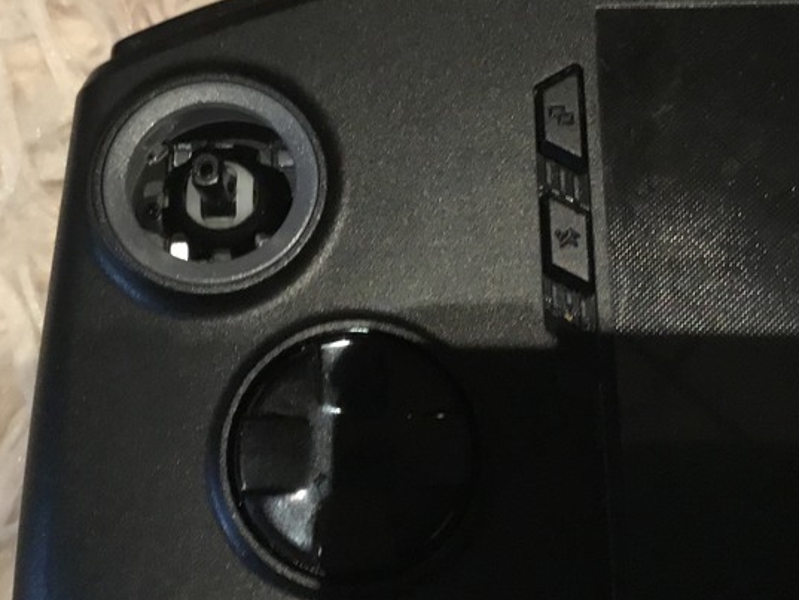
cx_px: 426
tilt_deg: -75.8
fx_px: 1039
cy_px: 257
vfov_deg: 32.1
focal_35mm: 45
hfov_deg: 42.0
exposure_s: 1/15
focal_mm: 3.3
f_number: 2.4
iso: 320
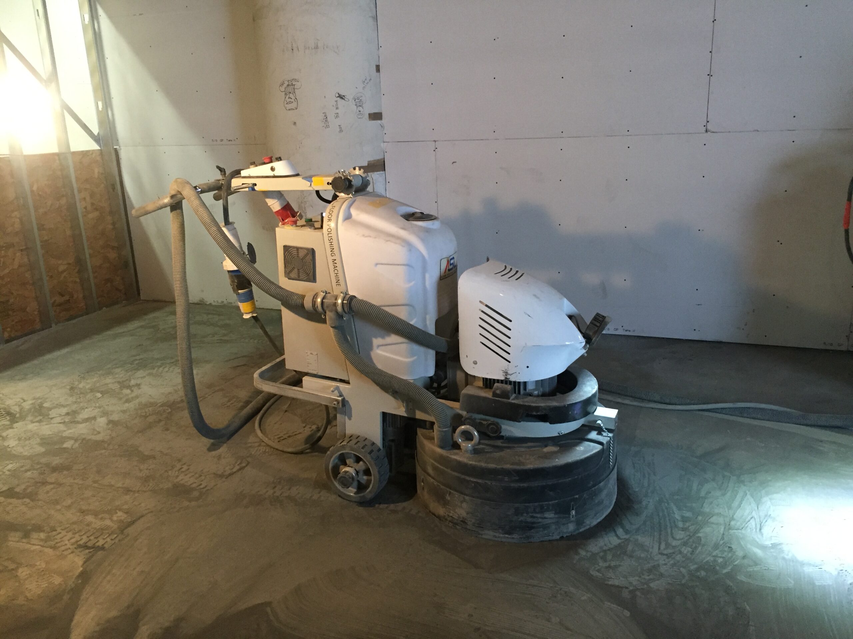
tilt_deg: -15.5
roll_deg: +2.7
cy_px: 320
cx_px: 426
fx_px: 715
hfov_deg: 61.7
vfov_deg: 48.2
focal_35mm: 29
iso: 250
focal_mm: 4.15
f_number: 2.2
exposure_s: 1/20
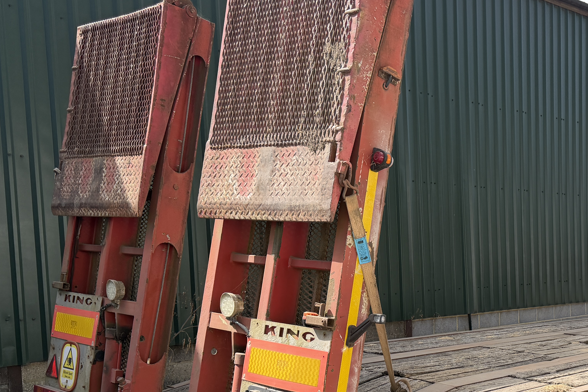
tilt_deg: -3.7
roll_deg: +1.2
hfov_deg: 39.6
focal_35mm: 47
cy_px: 317
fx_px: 768
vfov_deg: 28.0
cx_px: 503
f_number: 1.78
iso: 100
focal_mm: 6.76
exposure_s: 1/2703
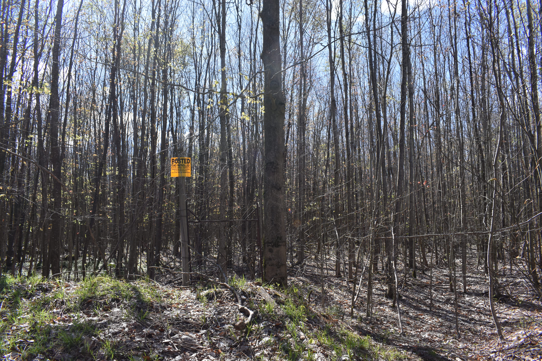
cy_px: 180
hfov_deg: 67.4
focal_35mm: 27
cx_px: 271
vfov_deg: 48.0
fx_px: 407
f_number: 8
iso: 320
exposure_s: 1/250
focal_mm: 18
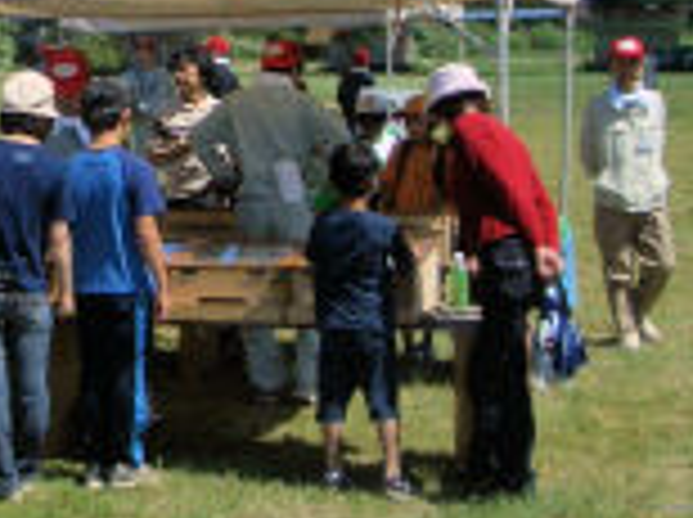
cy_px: 29
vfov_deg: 15.1
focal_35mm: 96
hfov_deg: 19.7
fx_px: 1919
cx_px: -32
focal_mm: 5.8
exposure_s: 1/1600
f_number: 4.3
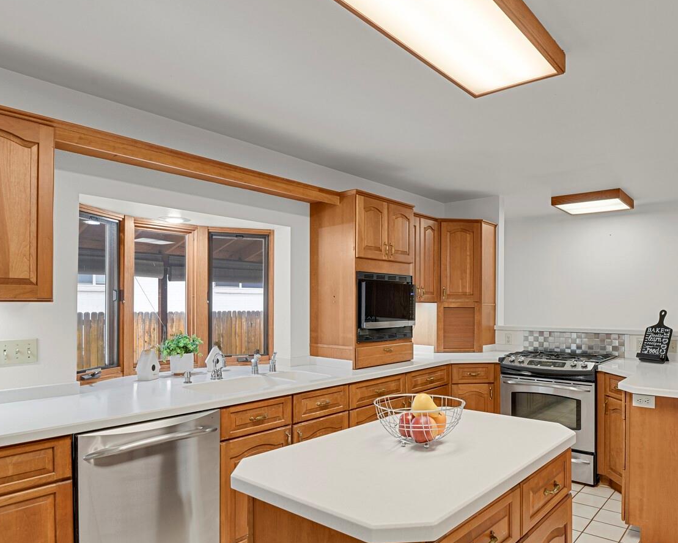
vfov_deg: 60.7
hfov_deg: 72.1
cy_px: 298
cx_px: 395
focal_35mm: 23
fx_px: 461
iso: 250
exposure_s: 2.5
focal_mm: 17
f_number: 8
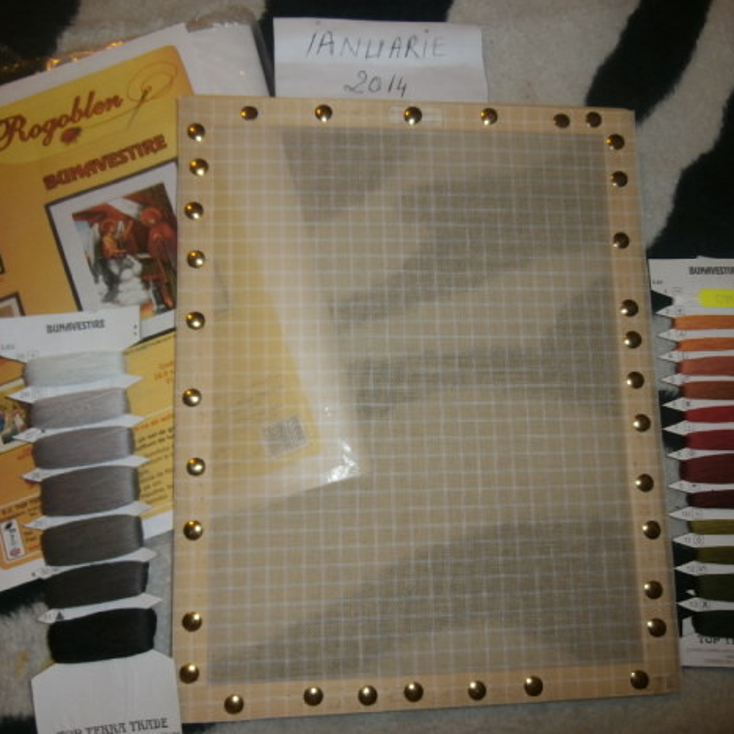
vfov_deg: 55.6
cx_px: 365
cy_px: 359
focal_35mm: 29
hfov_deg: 55.6
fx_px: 696
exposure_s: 1/30
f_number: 3
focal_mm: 4.2
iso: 100
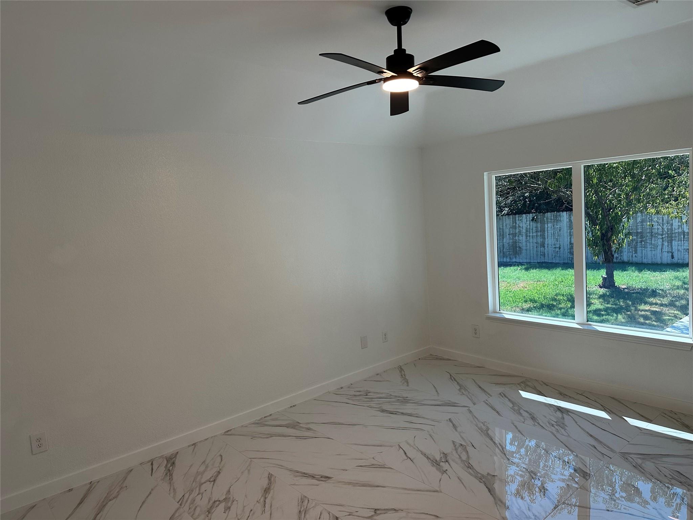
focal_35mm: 24
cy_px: 260
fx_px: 480
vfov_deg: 56.8
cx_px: 346
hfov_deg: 71.6
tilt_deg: -5.1
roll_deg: +2.9
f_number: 1.78
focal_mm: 6.86
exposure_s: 1/120
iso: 160
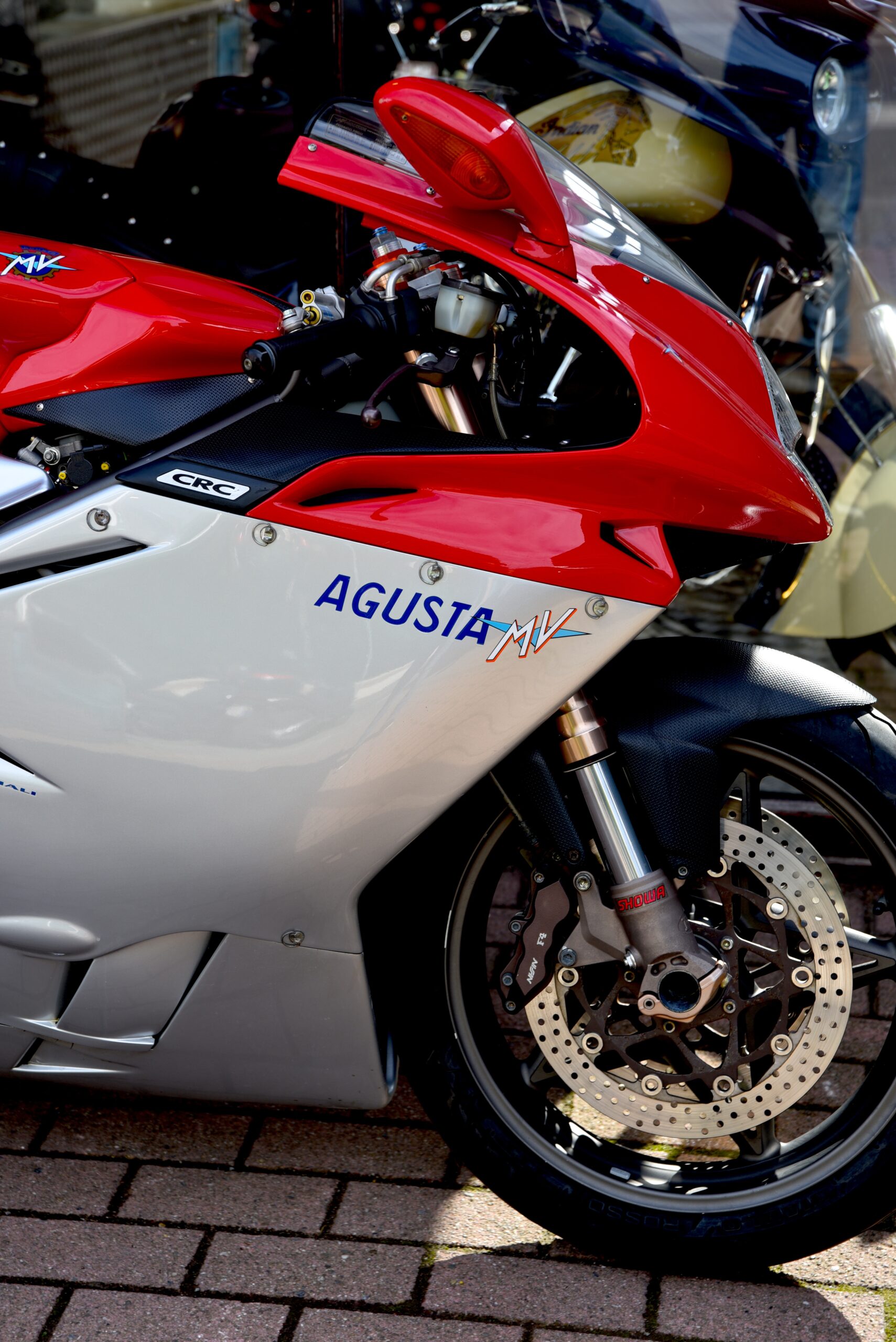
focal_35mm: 70
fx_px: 2611
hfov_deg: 19.5
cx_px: 448
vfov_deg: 28.8
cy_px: 671
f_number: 5.6
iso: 100
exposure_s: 1/125
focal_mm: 70
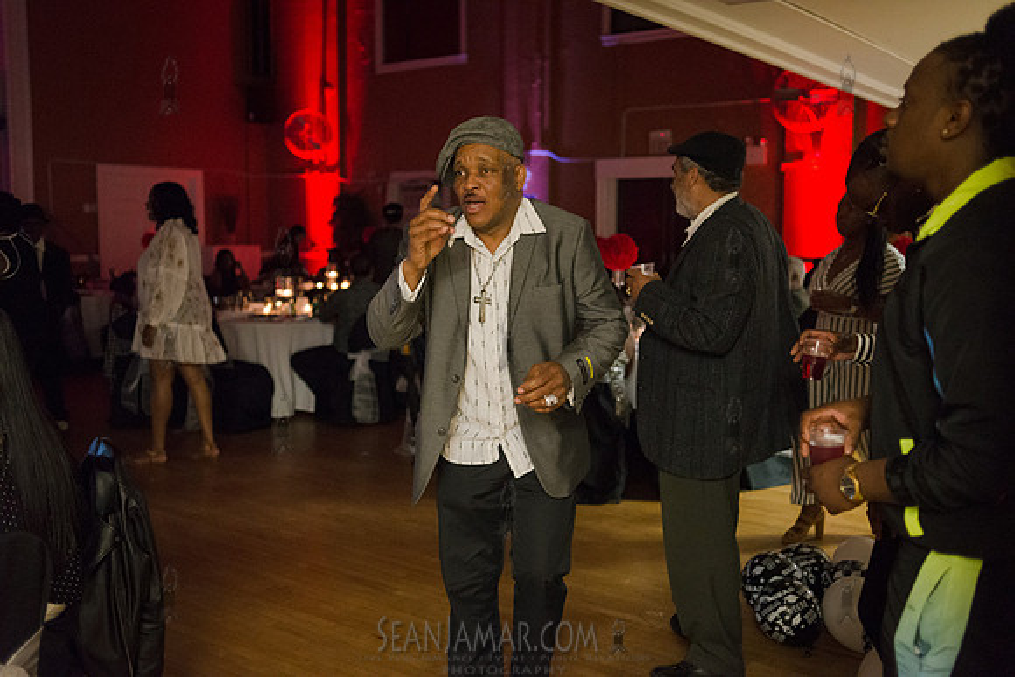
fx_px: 987
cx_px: 508
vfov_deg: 37.9
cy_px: 338
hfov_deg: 54.4
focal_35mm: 35
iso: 4000
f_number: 2.8
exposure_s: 1/125
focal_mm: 35
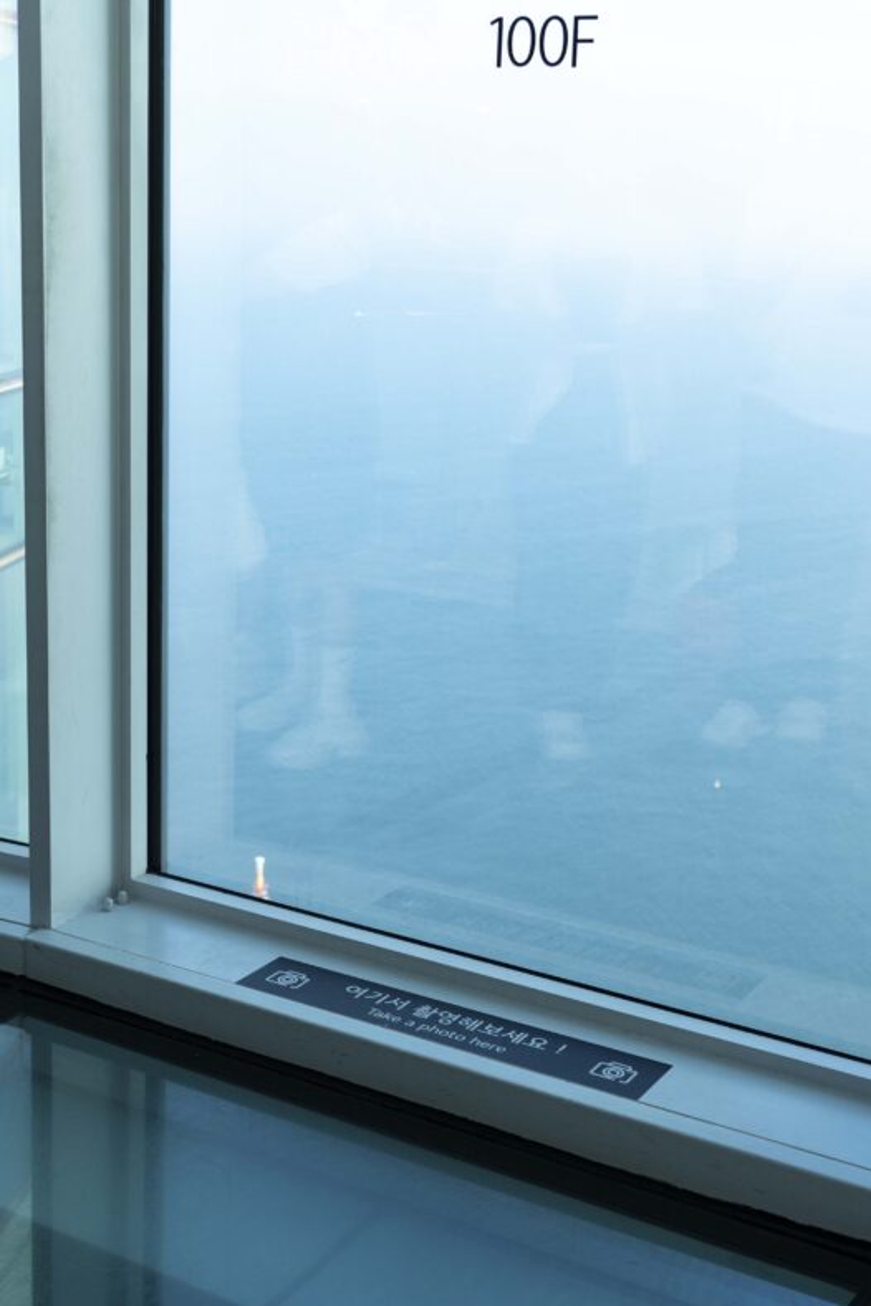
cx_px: 433
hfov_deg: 28.1
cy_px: 606
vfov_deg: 41.1
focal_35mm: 48
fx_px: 1742
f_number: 5
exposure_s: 1/160
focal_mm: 37
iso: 160
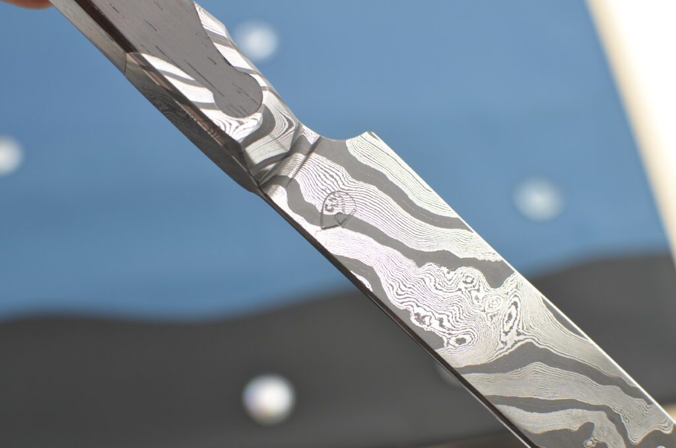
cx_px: 338
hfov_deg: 37.9
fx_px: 984
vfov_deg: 25.6
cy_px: 224
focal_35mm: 52
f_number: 4.5
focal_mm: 35
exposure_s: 1/80
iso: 400
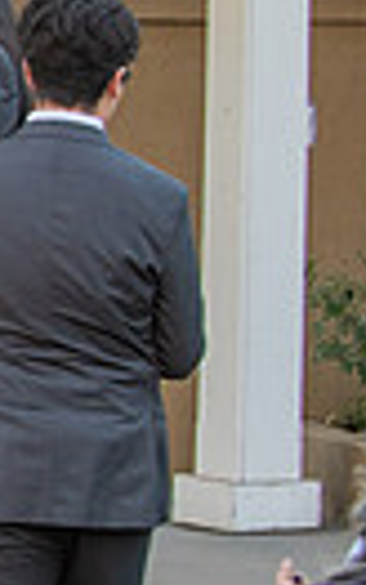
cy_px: 221
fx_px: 5038
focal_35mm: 316
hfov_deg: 4.0
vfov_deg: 6.6
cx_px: -888
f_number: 4
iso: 800
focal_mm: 70
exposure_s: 1/320
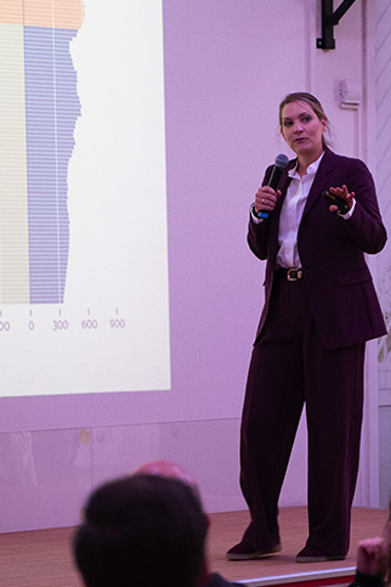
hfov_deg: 7.4
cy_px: 322
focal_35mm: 186
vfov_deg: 11.1
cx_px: 311
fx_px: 3030
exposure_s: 1/200
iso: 6400
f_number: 2.8
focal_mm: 75
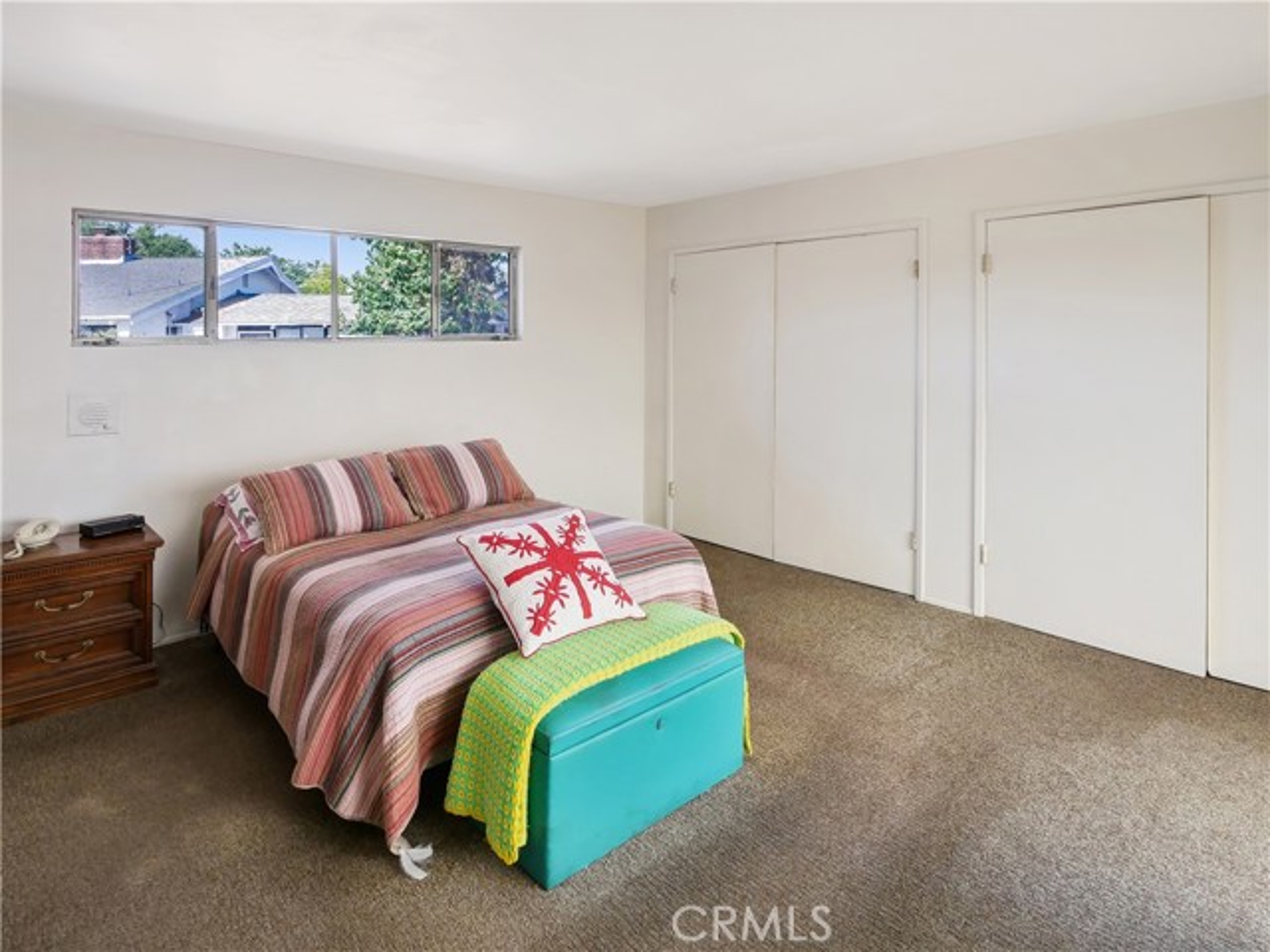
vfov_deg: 71.6
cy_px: 476
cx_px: 635
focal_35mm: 18
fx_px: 660
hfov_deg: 87.8
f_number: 4
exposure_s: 1/60
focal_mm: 9
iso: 200
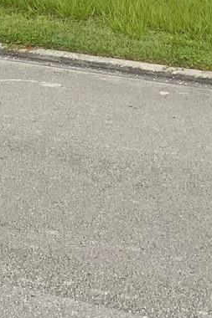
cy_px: -174
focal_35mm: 127
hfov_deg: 10.7
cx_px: 32
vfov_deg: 14.9
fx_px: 1123
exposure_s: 1/1168
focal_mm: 3
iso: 16
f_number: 1.8
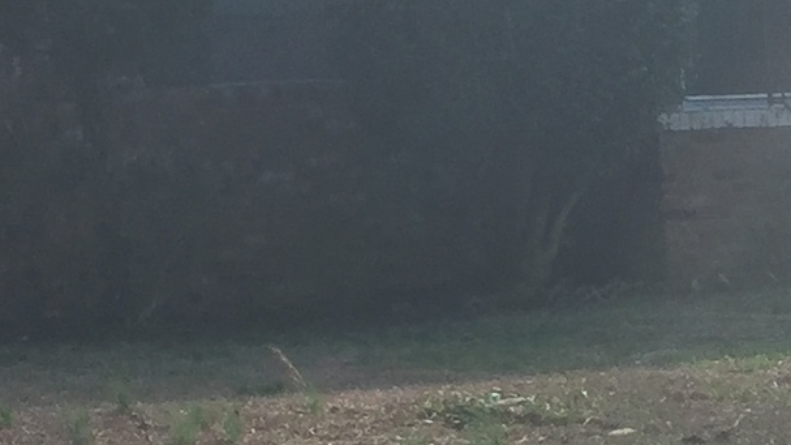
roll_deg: +3.2
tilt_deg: -1.0
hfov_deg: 13.3
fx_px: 3355
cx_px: 790
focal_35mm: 160
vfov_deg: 7.6
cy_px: 312
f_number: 2.2
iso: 32
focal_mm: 4.15
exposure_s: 1/898
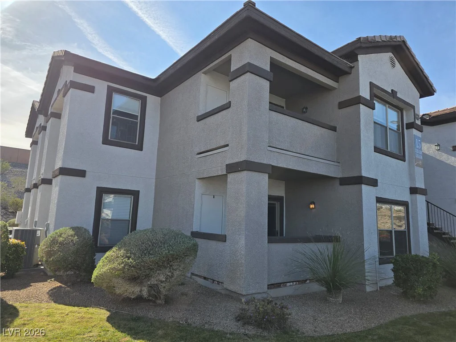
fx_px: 303
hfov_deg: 73.9
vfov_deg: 58.9
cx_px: 228
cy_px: 171
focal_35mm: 23
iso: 80
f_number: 1.7
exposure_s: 1/5958
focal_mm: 6.3
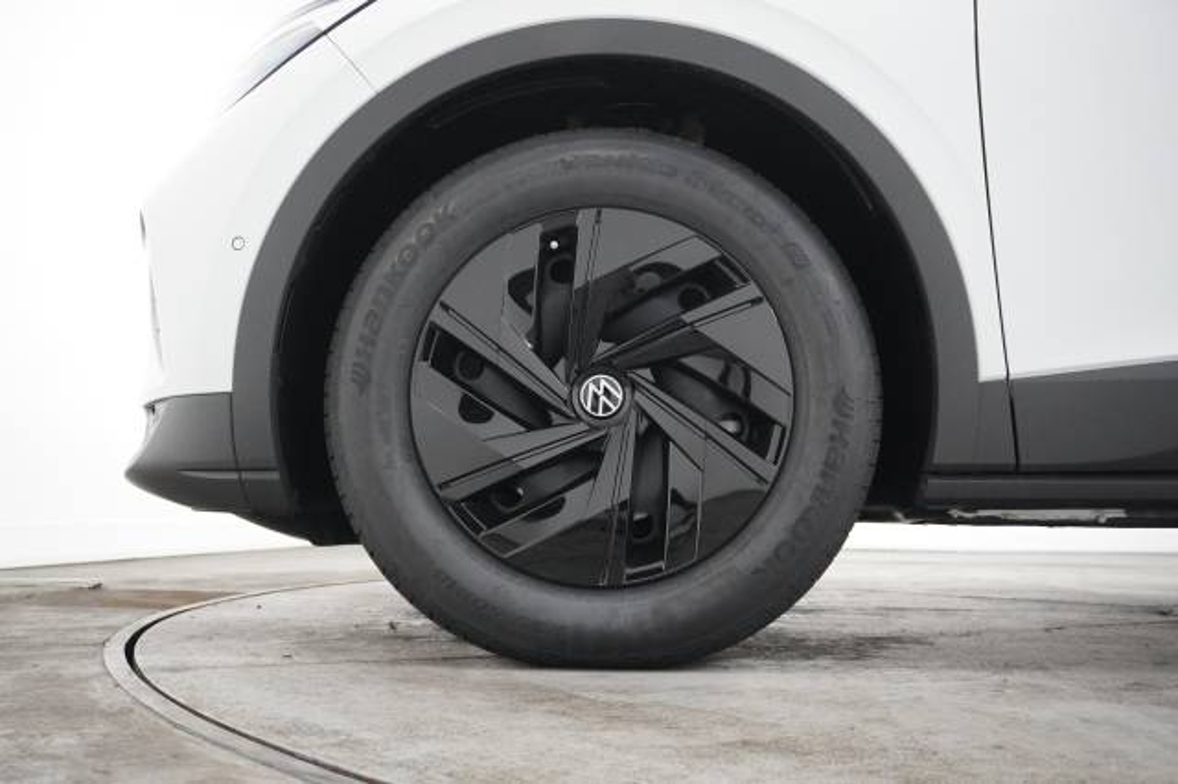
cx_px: 589
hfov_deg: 55.1
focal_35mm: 34
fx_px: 1128
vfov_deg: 38.3
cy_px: 392
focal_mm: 23
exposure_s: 1/160
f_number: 4
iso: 5000
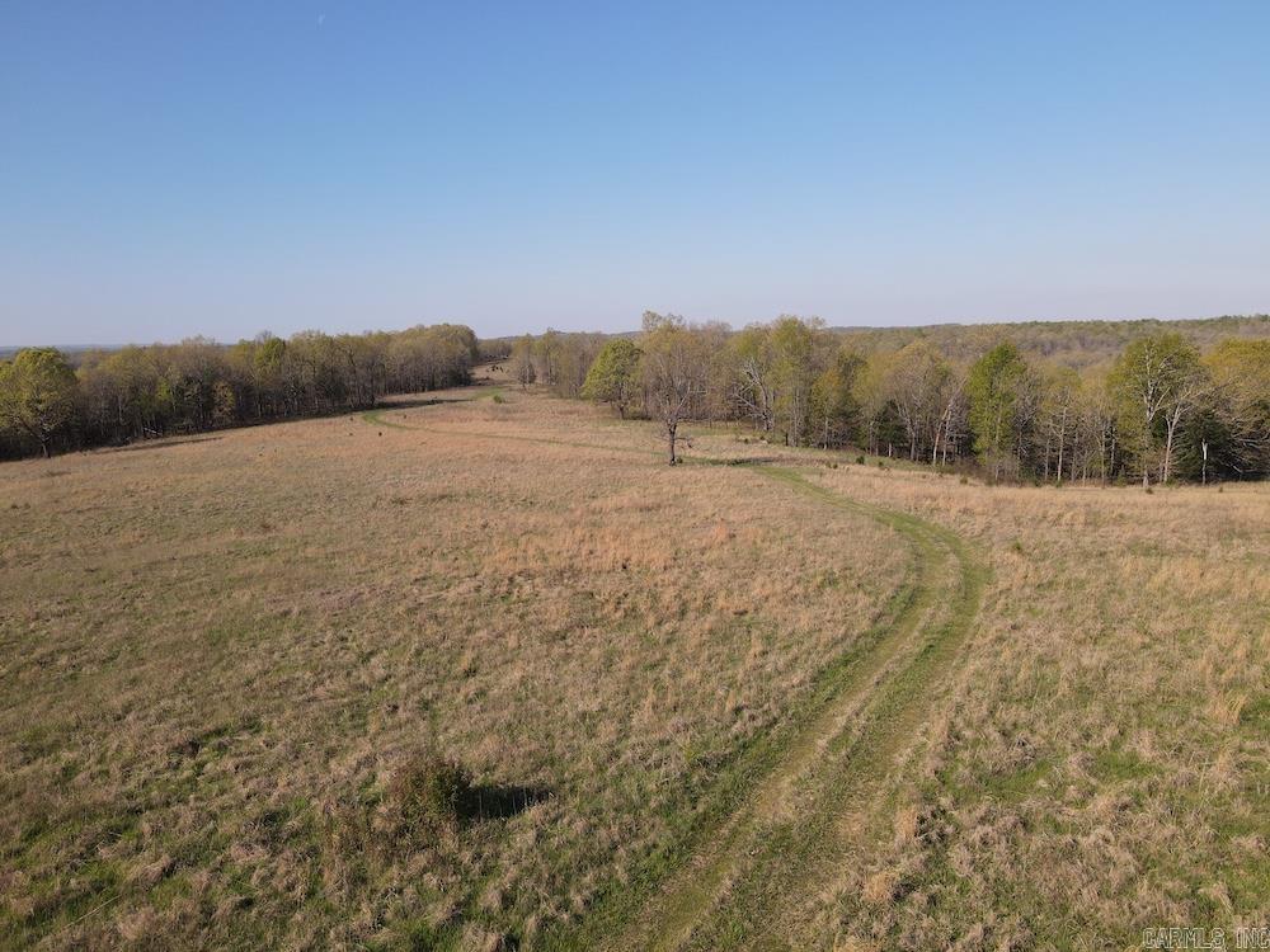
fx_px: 881
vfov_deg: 56.8
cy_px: 476
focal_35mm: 24
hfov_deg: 71.6
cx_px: 635
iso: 100
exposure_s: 1/40
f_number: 2.8
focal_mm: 4.5
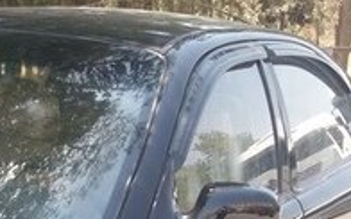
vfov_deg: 11.9
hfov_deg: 20.6
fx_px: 955
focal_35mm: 100
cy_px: 407
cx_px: 77
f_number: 1.9
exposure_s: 1/254
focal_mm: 3.7
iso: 64
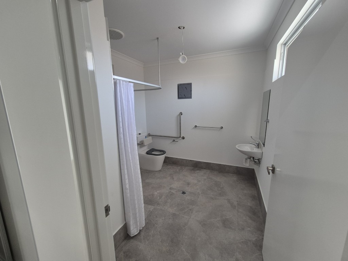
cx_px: 174
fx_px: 131
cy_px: 130
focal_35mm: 13
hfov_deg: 106.2
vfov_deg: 89.9
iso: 100
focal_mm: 2.2
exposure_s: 1/50
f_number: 2.2
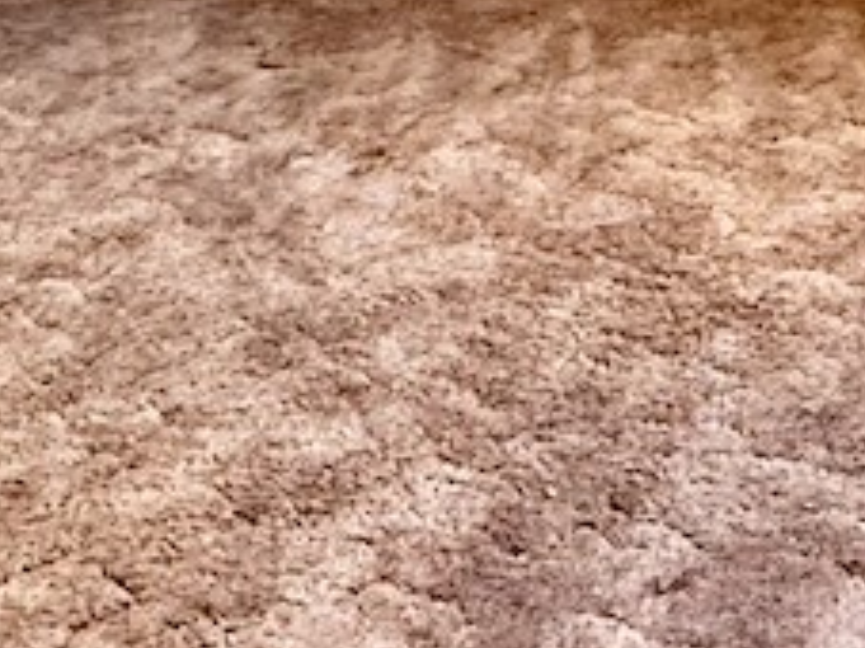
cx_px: 655
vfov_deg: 15.0
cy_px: -659
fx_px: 1973
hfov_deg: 24.4
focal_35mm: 79
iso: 640
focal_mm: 2.22
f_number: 2.2
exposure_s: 1/60
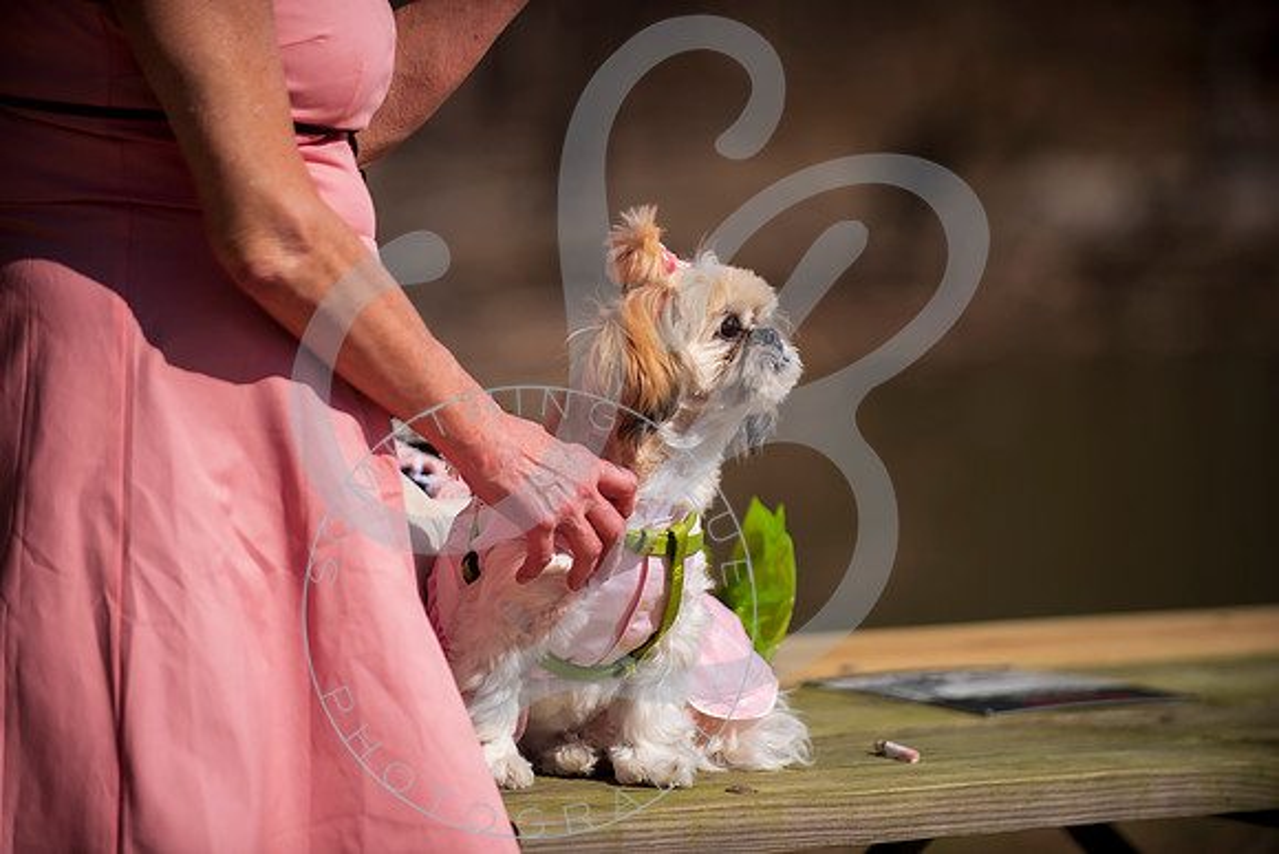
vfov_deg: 7.9
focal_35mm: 175
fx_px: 6219
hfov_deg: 11.7
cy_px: 427
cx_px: 640
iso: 100
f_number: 2.8
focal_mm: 175
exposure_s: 1/2000
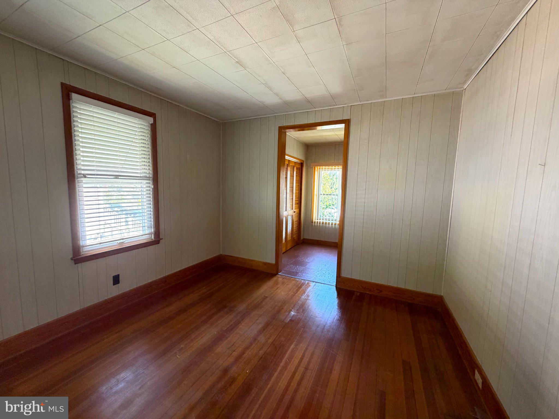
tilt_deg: -5.3
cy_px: 210
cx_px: 280
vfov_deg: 85.7
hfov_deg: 102.1
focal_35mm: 14
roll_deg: -1.3
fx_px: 226
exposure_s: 1/67
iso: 320
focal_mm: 2.22
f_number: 2.2
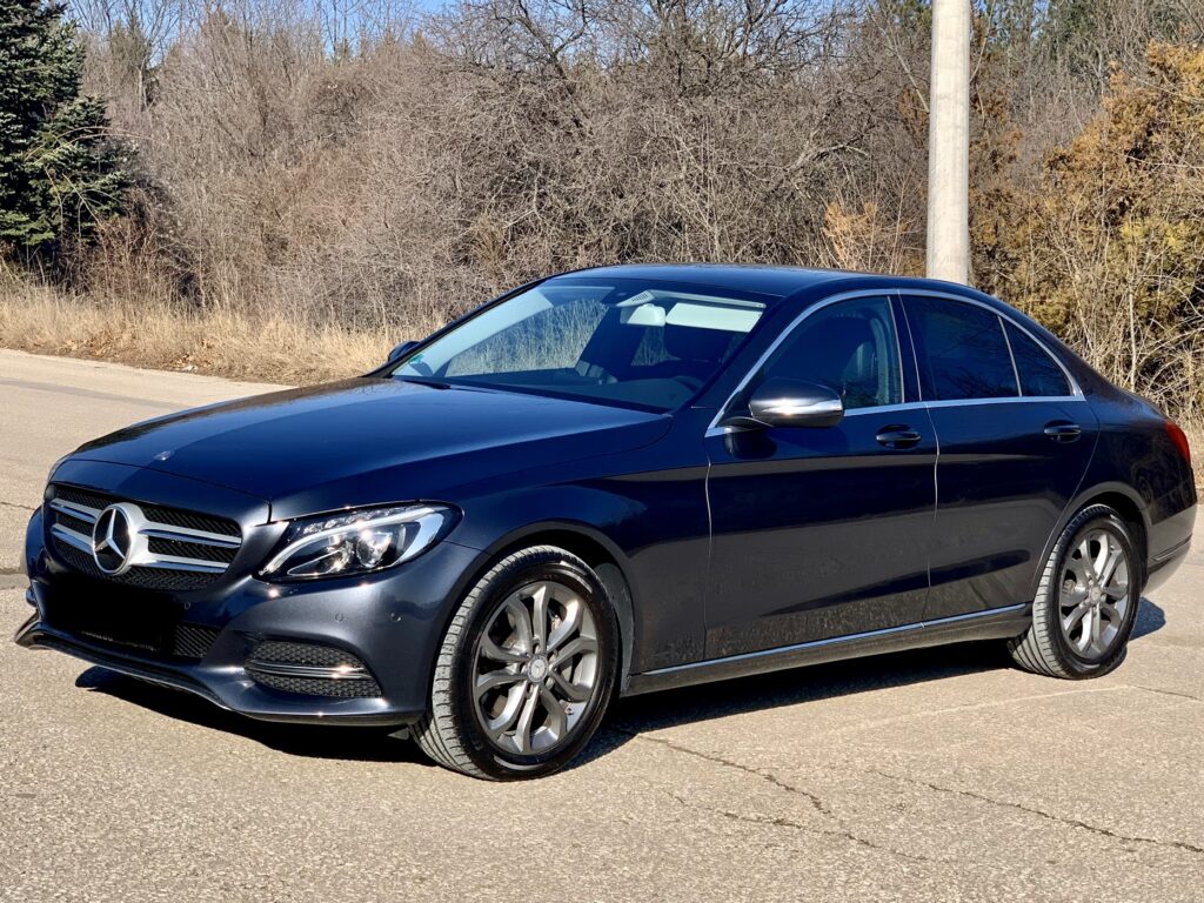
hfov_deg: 36.8
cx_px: 602
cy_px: 452
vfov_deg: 28.0
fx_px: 1809
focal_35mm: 52
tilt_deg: -2.2
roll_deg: +0.9
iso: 16
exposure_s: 1/773
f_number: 2.4
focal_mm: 6
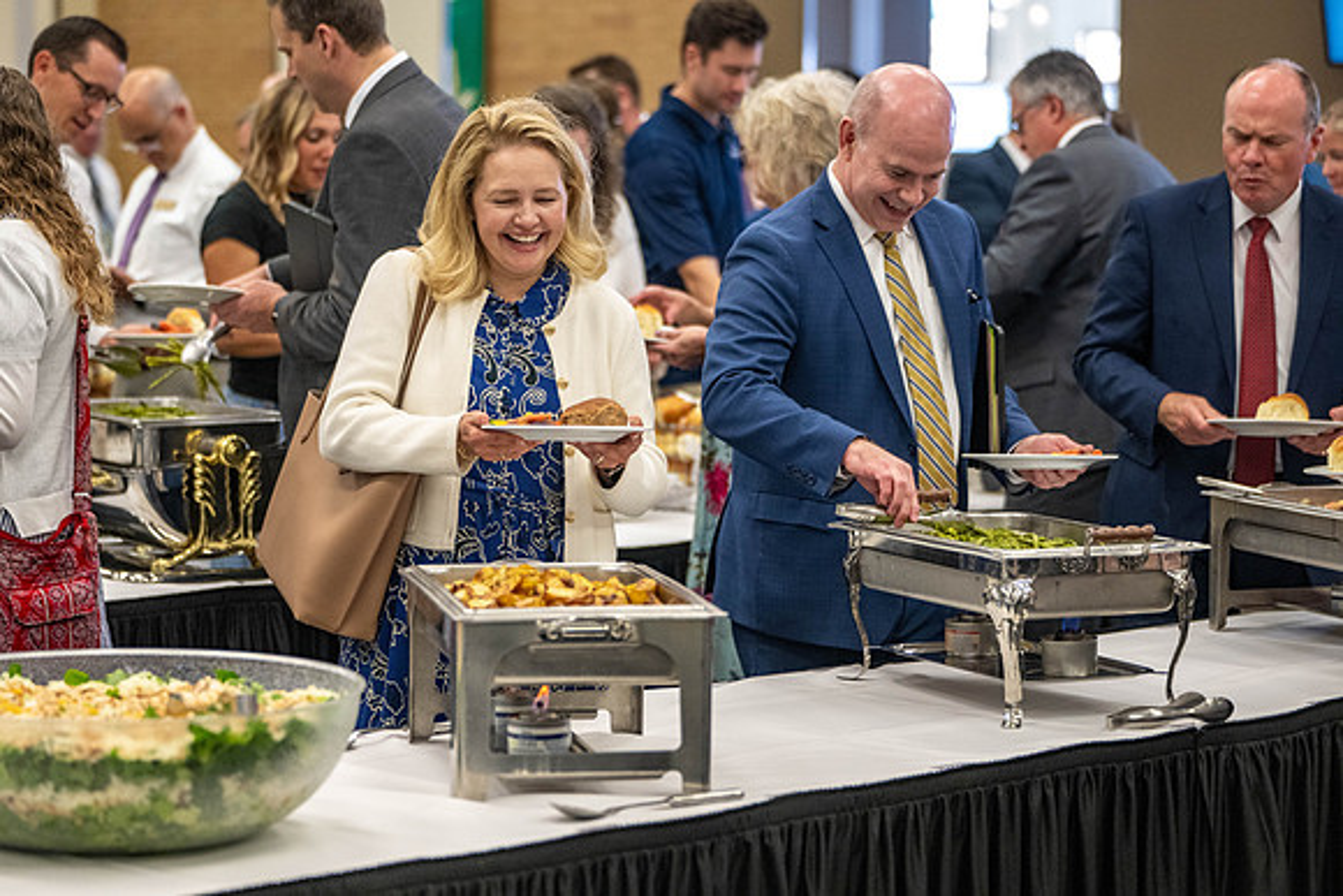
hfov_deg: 20.4
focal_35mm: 100
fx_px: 3731
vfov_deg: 13.7
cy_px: 448
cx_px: 672
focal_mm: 100
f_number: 2.8
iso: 2500
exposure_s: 1/250
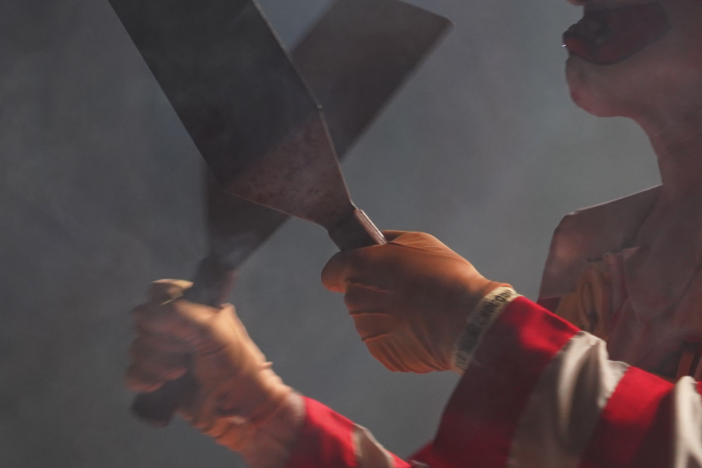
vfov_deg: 5.4
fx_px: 4953
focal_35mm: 254
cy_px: 107
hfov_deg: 8.1
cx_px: 500
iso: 1600
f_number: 4
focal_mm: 105
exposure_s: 1/160
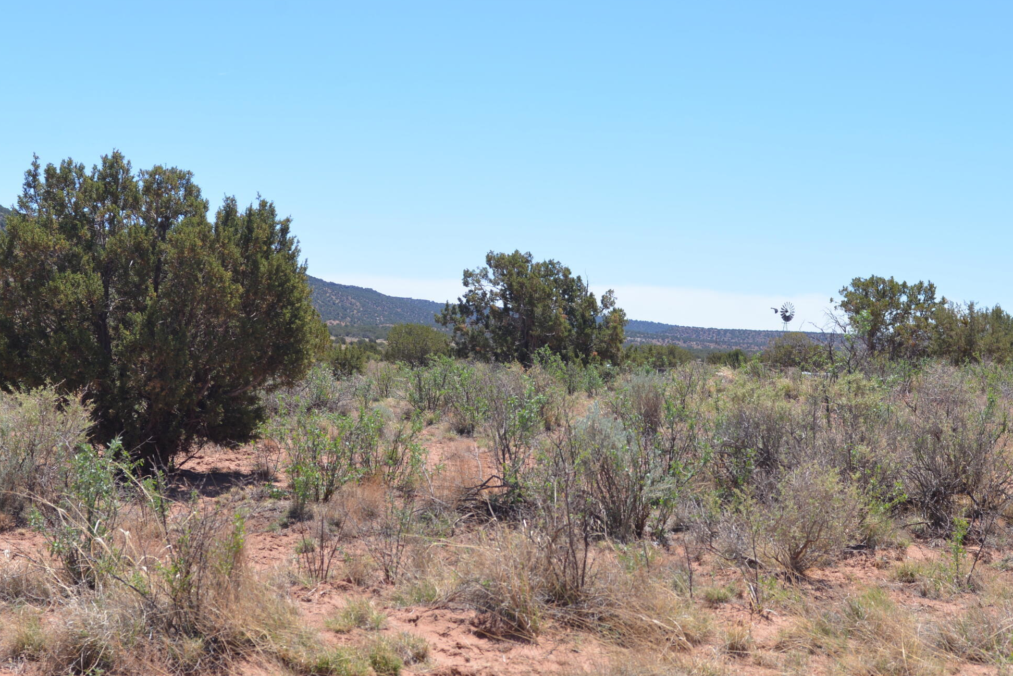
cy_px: 385
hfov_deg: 28.4
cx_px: 516
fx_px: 1998
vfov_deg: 19.2
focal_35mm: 71
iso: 110
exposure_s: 1/250
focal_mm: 46
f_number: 8
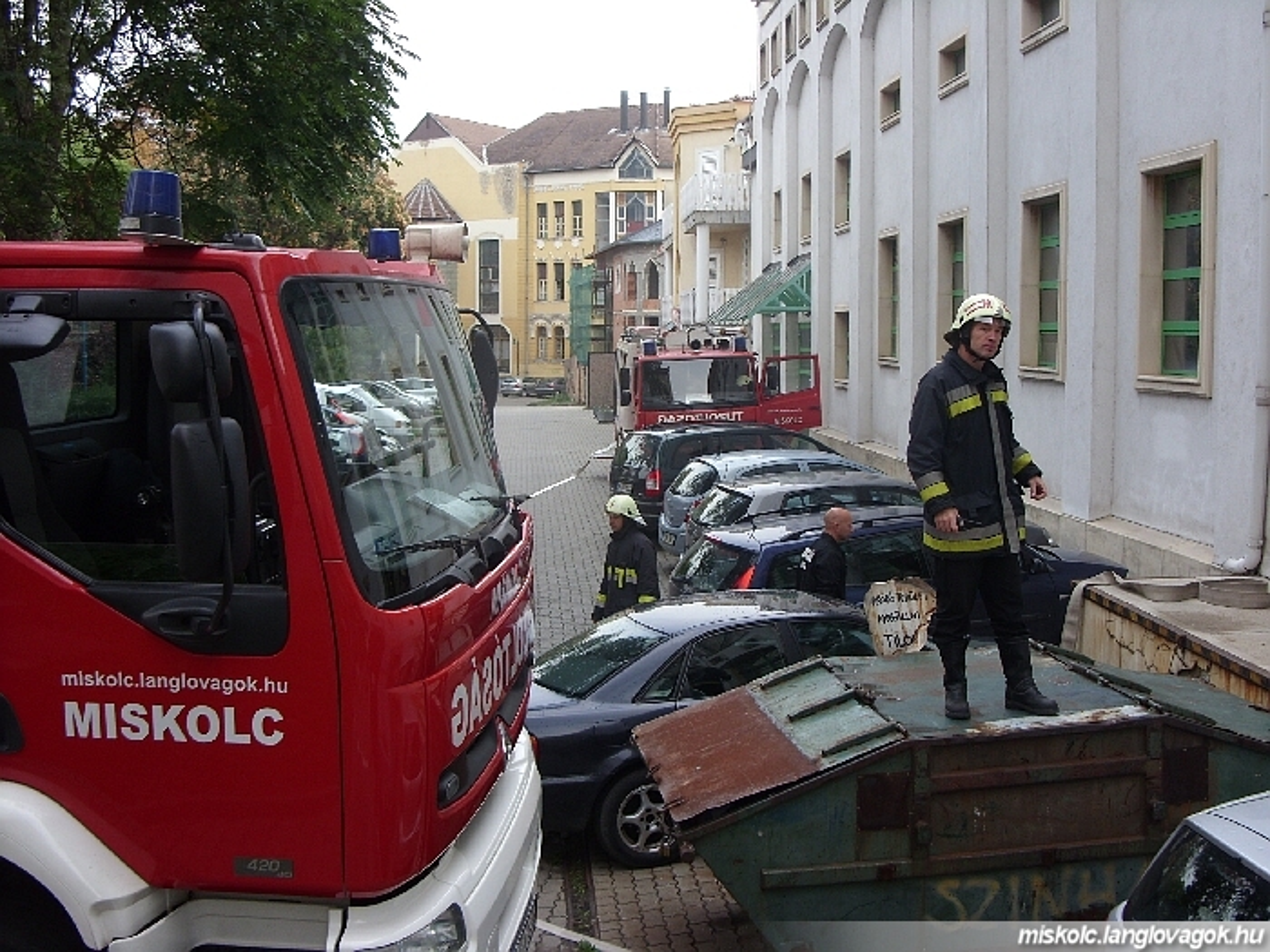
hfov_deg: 41.2
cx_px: 635
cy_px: 476
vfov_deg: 31.5
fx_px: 1688
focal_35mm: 46
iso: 50
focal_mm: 7.6
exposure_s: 1/209
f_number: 2.9
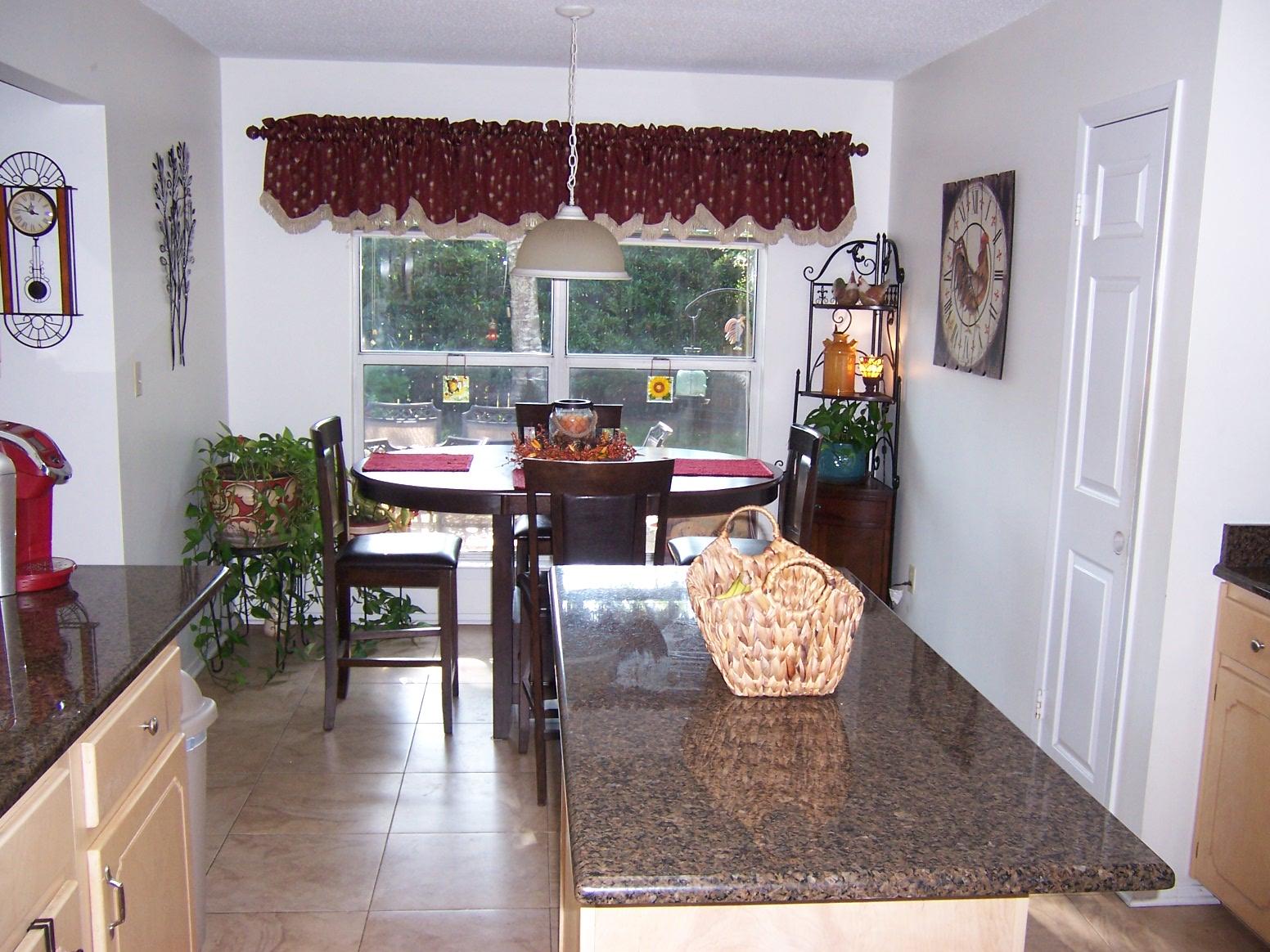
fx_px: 1211
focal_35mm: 33
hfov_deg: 55.4
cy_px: 476
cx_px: 635
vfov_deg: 42.9
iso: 140
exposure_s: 1/60
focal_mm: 5.5
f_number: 2.8
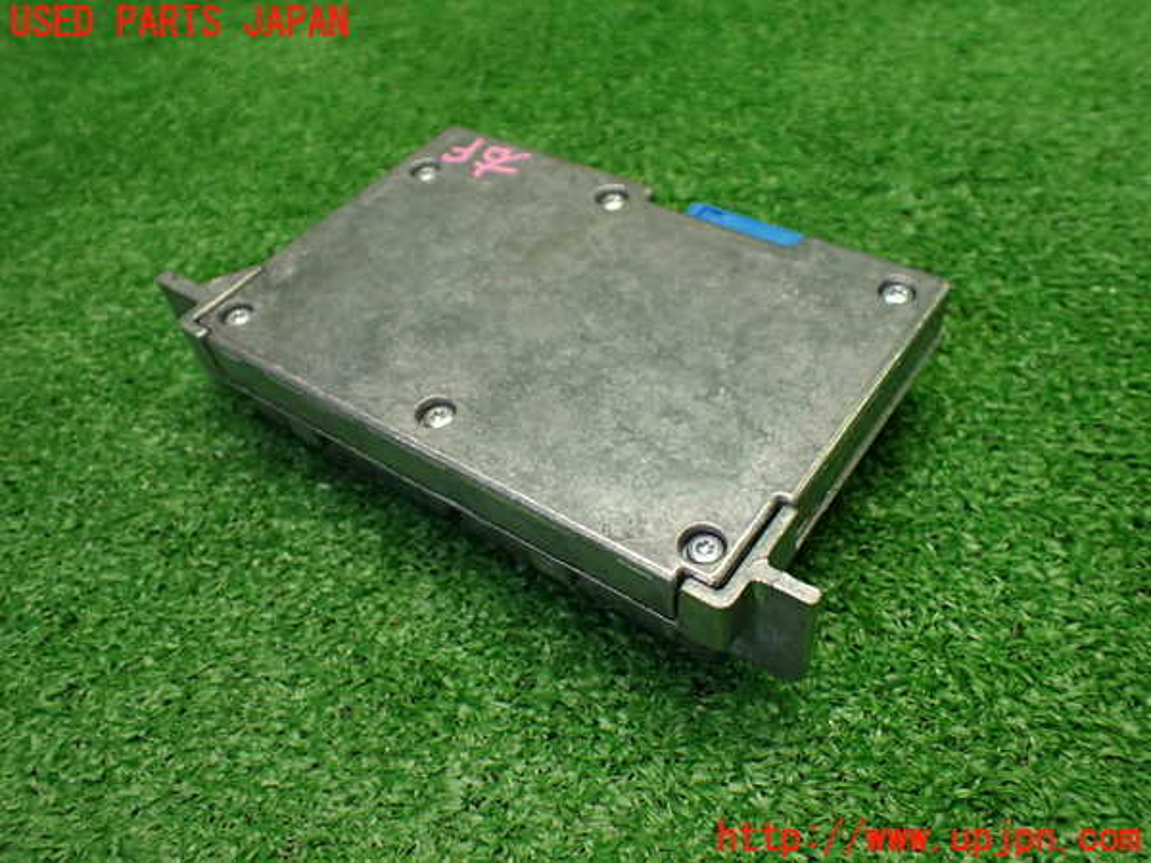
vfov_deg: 46.8
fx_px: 998
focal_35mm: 30
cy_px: 432
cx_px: 576
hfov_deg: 60.0
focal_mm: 5.4
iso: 400
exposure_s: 1/125
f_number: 2.3
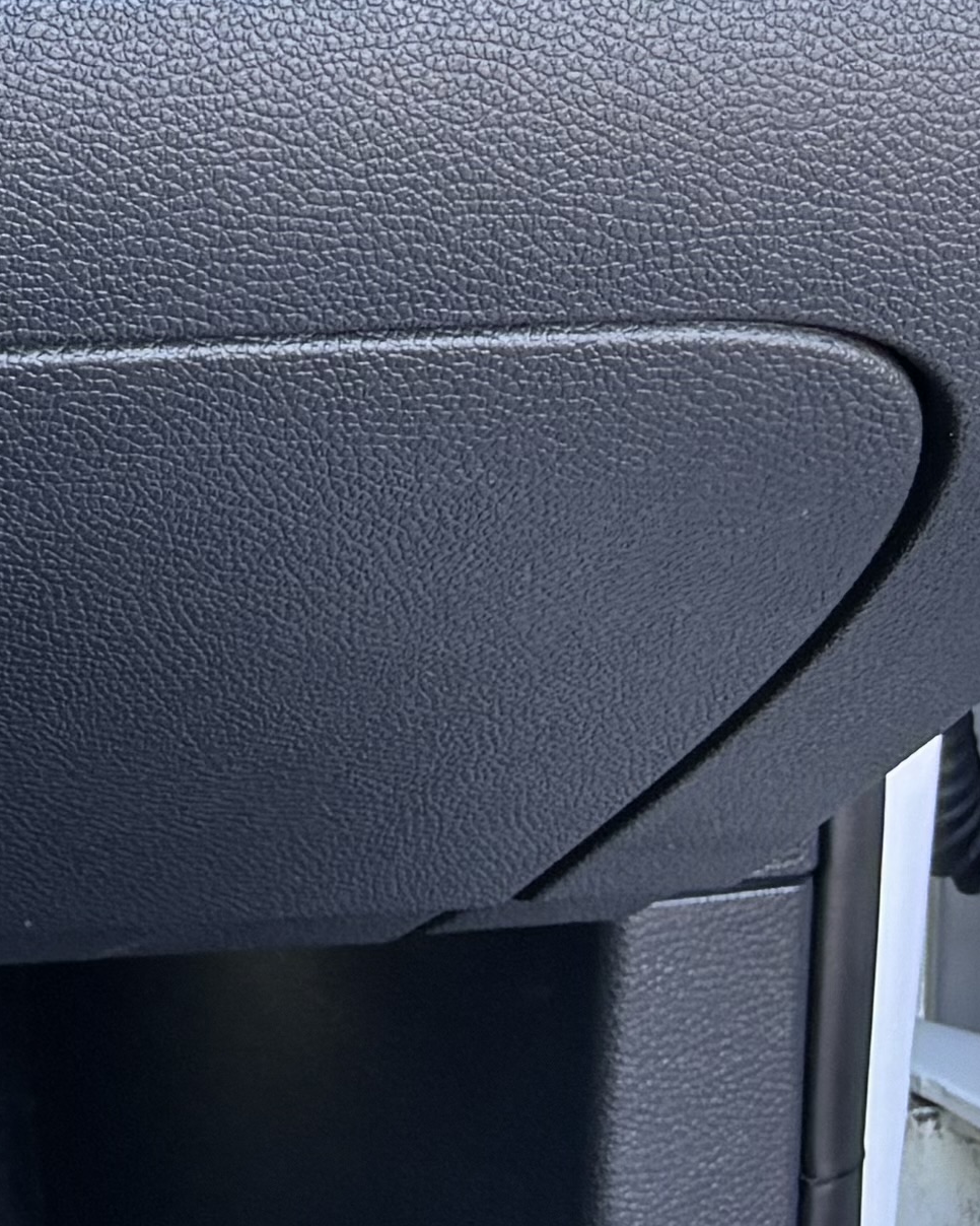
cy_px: -392
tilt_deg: -6.1
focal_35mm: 120
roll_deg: +2.1
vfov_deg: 15.2
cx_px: -1443
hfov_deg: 10.8
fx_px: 4352
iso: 100
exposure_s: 1/121
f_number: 1.6
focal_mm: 5.96
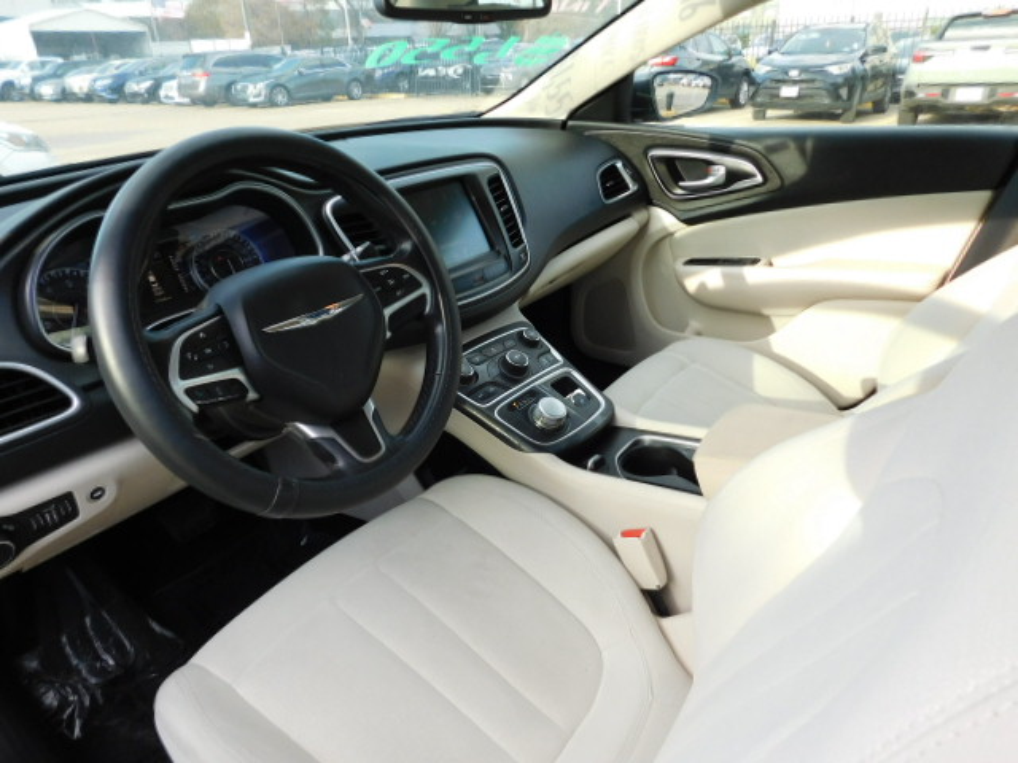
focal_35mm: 23
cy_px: 382
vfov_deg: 58.9
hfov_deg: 73.9
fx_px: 676
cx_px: 509
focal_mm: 4
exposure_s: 1/200
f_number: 3
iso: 125
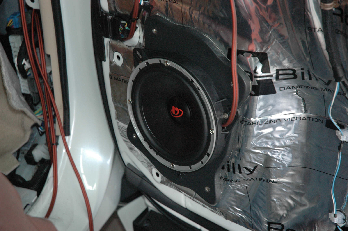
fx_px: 1014
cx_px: 174
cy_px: 116
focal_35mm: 105
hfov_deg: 19.5
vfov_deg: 13.0
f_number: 4.5
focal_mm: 70
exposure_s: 1/60
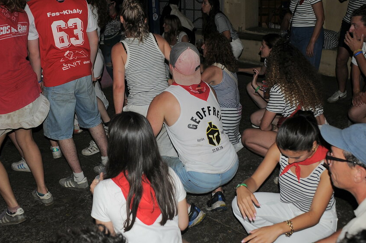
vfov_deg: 33.9
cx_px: 172
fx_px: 396
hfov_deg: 49.6
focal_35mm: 39
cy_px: 88
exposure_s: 1/60
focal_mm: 18
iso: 200
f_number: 3.5
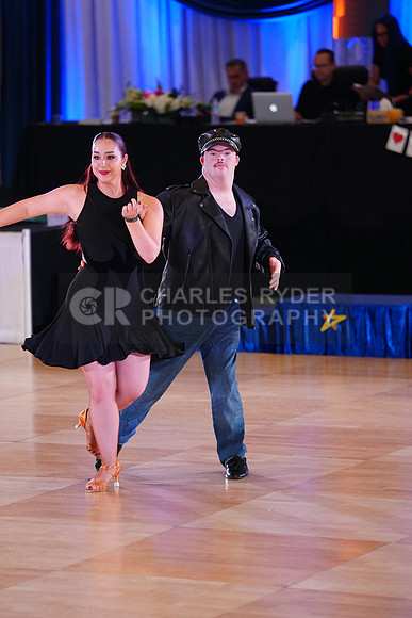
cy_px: 309
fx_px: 2916
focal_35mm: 170
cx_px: 206
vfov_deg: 12.1
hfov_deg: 8.1
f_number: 2.8
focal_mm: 170
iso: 2500
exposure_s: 1/500
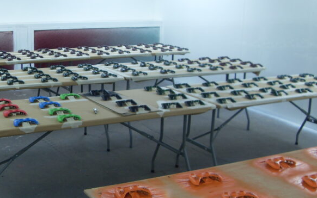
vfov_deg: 25.4
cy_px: 101
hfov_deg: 39.3
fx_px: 441
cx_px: 121
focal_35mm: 51
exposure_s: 1/90
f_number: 2.8
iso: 100
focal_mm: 6.3
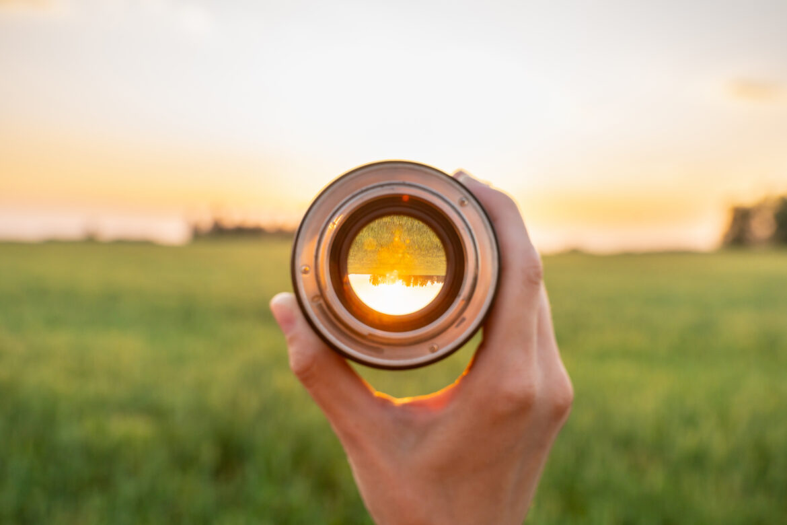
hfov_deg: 43.6
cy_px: 262
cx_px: 394
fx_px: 984
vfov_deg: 29.9
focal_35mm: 45
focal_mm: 45
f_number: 6.3
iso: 400
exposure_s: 1/100
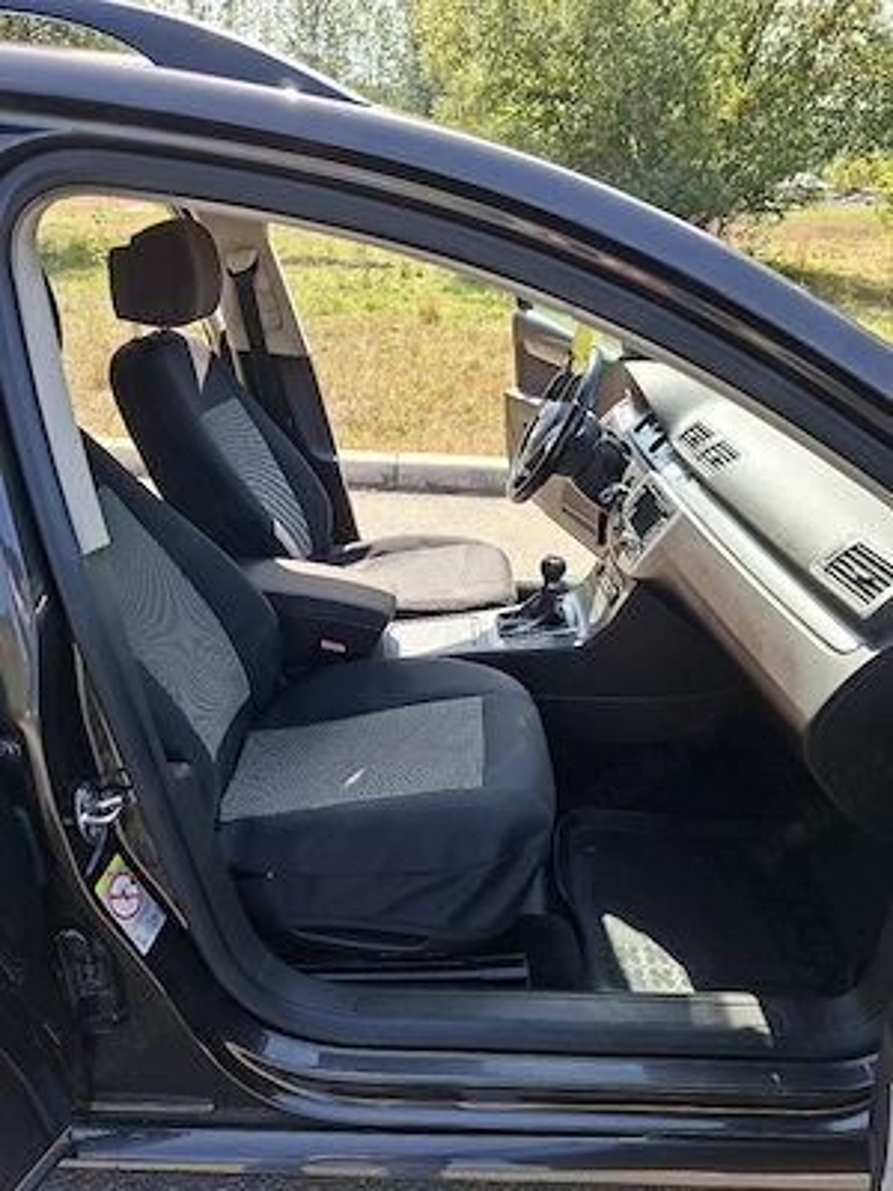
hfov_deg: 58.9
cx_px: 446
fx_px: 791
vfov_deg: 73.9
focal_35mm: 23
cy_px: 596
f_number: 1.8
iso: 50
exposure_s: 1/588
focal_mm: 5.54
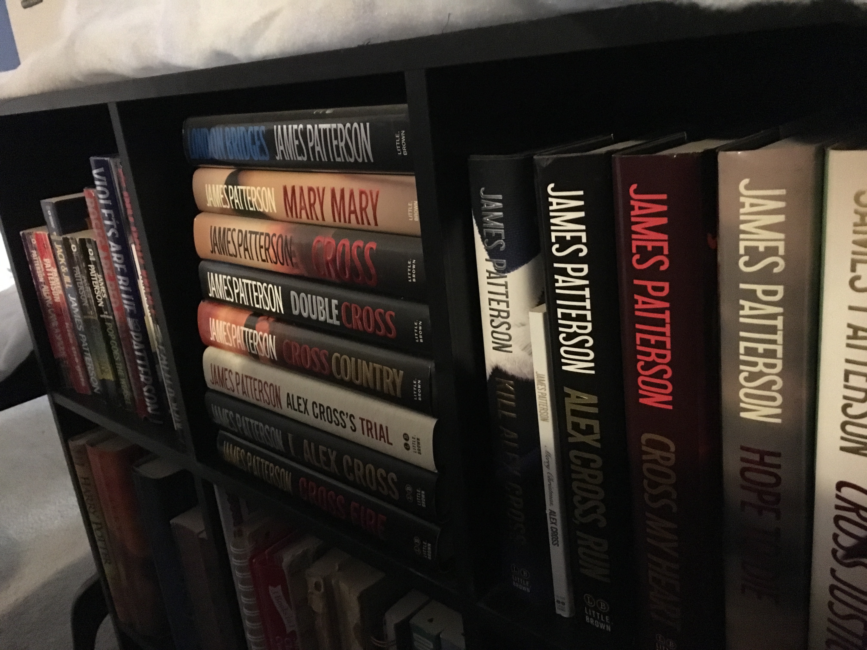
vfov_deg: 48.2
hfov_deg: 61.7
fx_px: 726
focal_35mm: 29
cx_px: 434
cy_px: 325
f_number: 2.2
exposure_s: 1/15
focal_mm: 4.15
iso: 1250
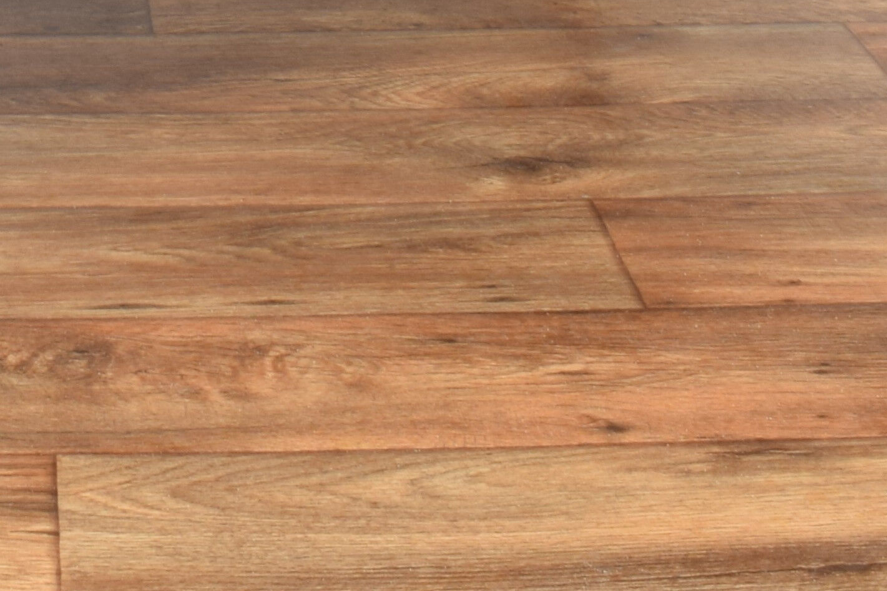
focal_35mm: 114
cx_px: 55
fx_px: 2808
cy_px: -595
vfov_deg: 10.9
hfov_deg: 17.6
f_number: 22
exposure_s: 3
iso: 100
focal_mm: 18
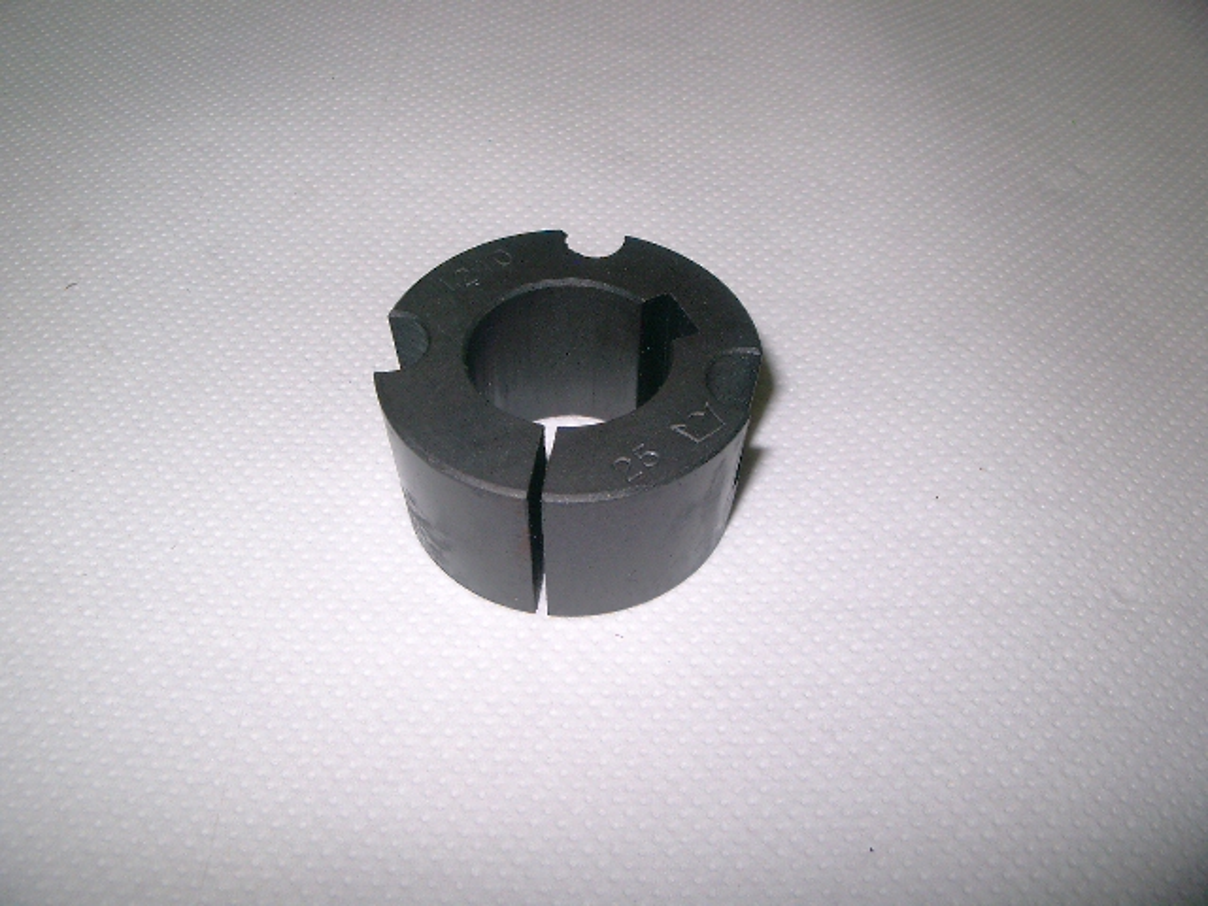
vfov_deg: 38.7
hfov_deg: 50.1
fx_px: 1291
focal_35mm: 37
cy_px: 453
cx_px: 604
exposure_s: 1/60
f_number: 5
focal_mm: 7.6
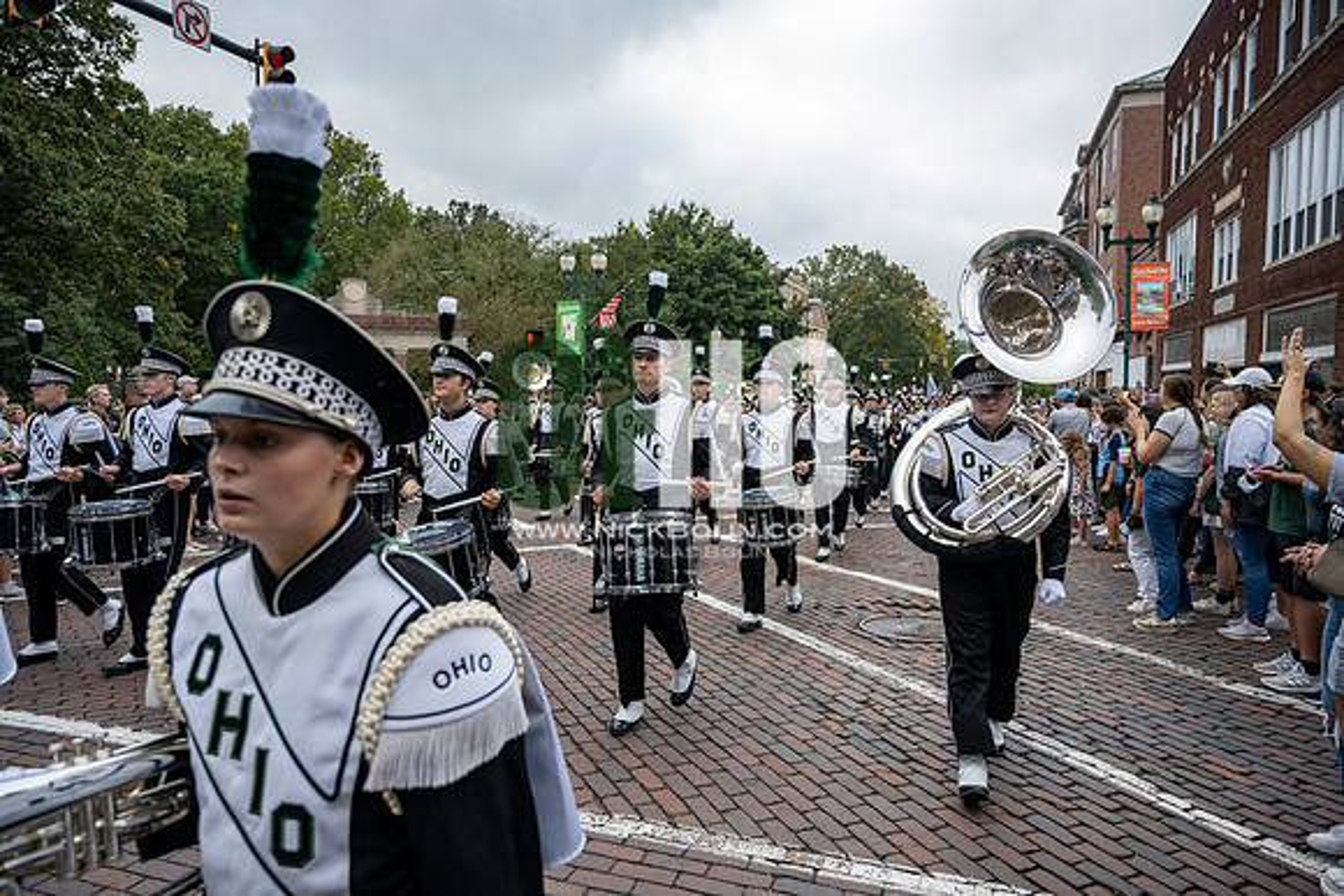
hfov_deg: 73.7
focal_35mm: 24
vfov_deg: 53.2
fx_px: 896
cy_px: 448
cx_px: 672
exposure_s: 1/1600
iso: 500
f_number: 4
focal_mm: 24
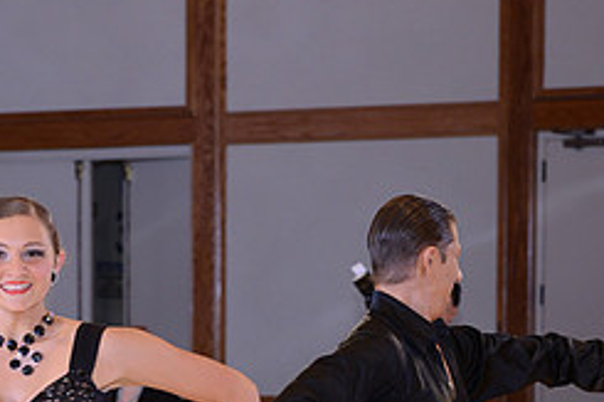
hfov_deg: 10.1
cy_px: 641
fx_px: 3420
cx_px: 201
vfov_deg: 6.6
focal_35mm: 204
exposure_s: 1/250
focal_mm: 86
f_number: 5.6
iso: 1250
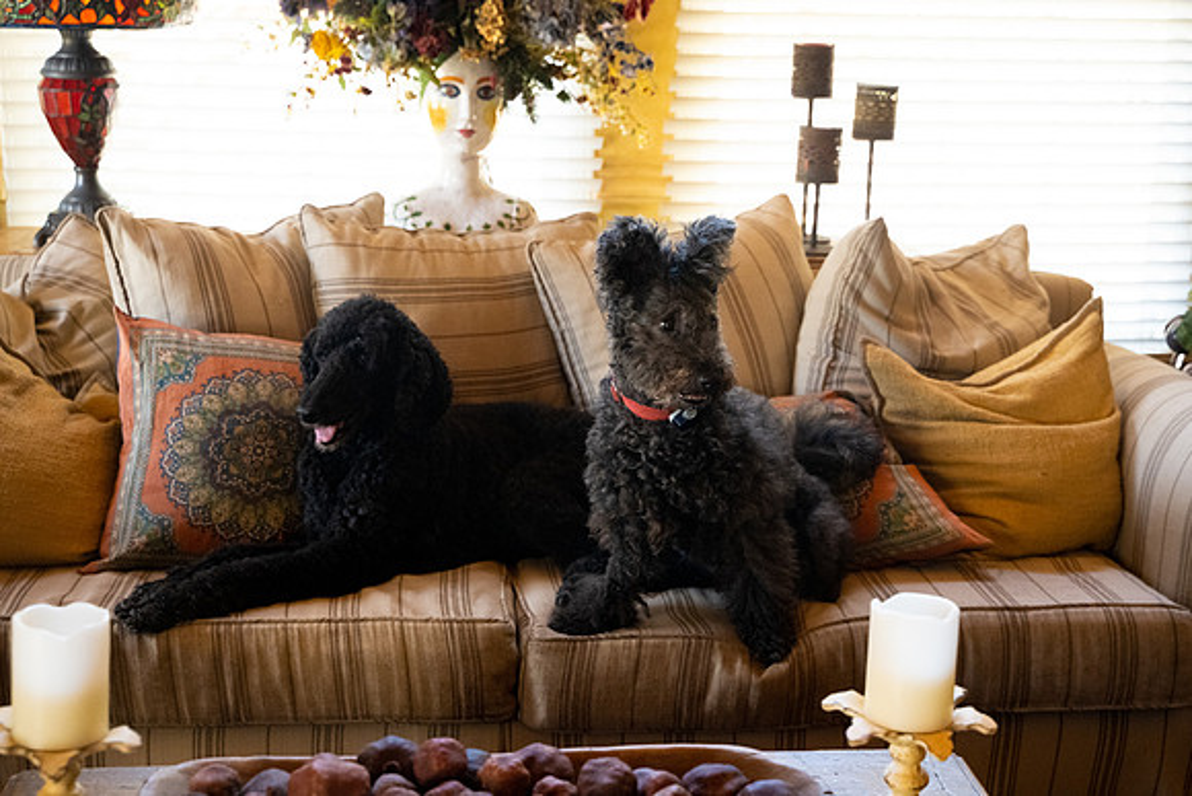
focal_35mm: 46
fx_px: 1523
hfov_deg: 42.7
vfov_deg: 29.3
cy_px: 398
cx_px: 596
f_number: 4
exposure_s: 1/320
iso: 5000
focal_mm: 46
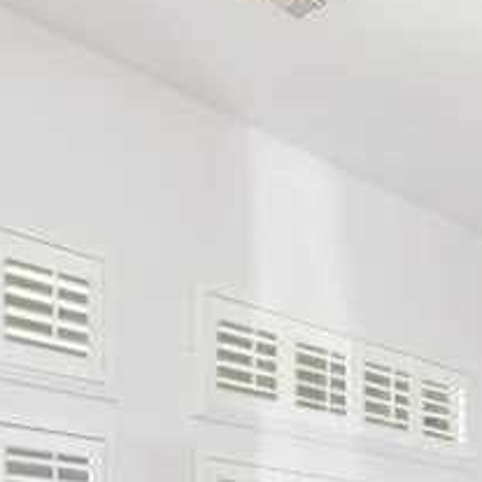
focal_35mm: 61
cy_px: 648
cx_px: 552
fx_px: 963
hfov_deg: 25.7
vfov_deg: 24.2
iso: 500
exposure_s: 1/80
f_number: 10
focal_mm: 14.5
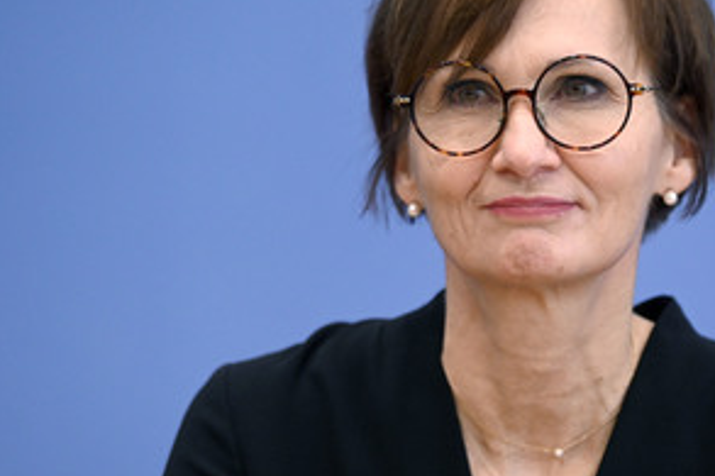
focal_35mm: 231
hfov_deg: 8.9
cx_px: 548
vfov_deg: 5.9
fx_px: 4585
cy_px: 205
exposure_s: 1/2000
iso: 4000
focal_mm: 150
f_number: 2.8
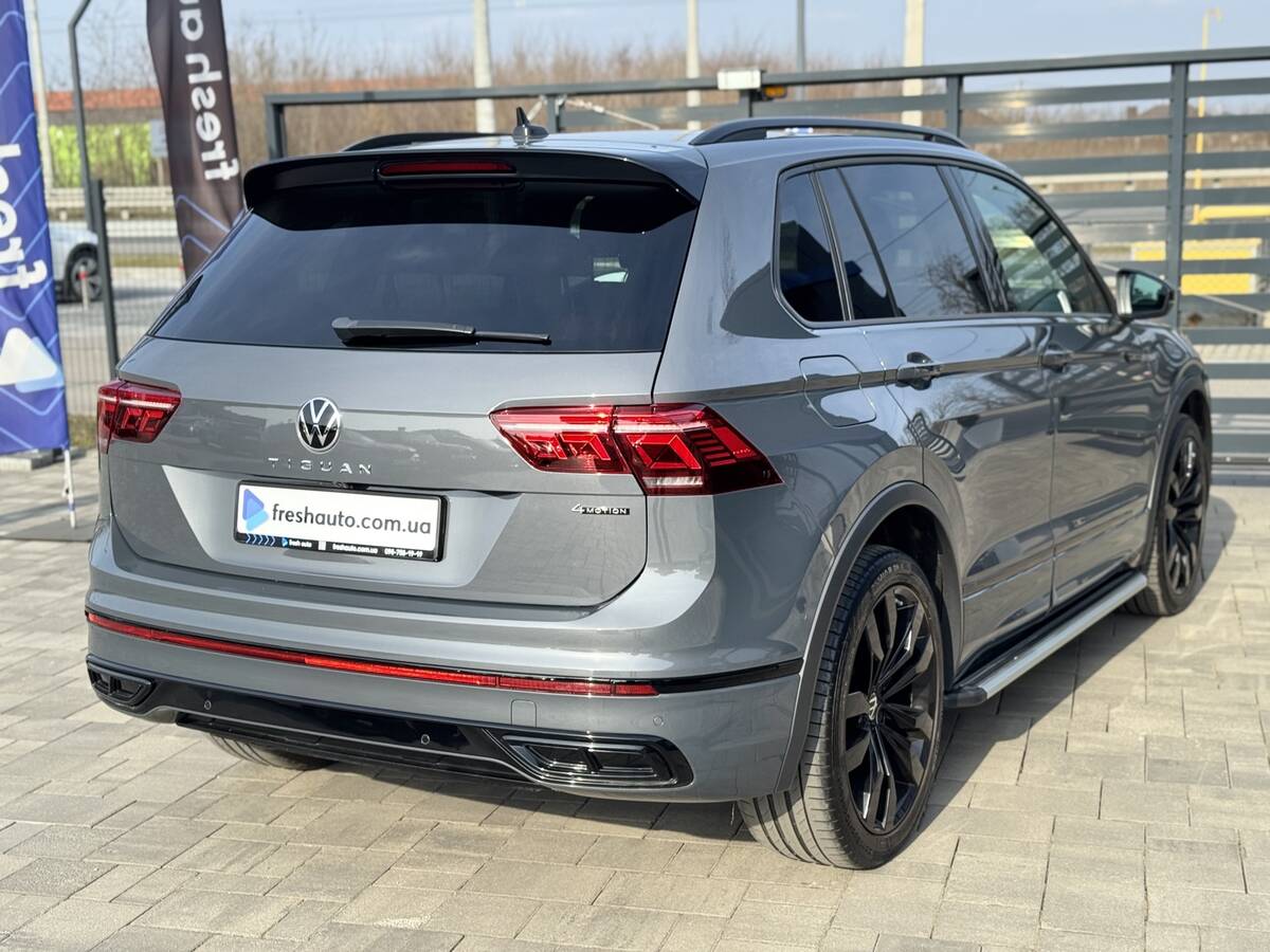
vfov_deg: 30.3
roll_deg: +1.5
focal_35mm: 48
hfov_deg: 39.7
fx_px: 1761
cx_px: 635
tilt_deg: -9.8
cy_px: 476
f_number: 1.78
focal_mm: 6.76
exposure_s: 1/1366
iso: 64
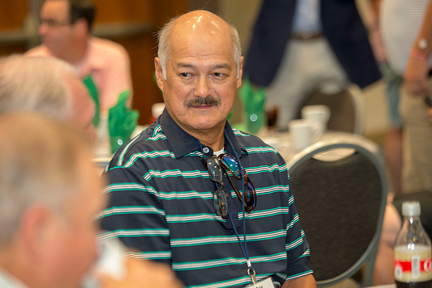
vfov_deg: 9.4
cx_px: 210
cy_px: 151
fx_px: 1751
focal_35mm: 146
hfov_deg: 14.1
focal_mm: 135
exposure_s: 1/160
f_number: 2.8
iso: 1600
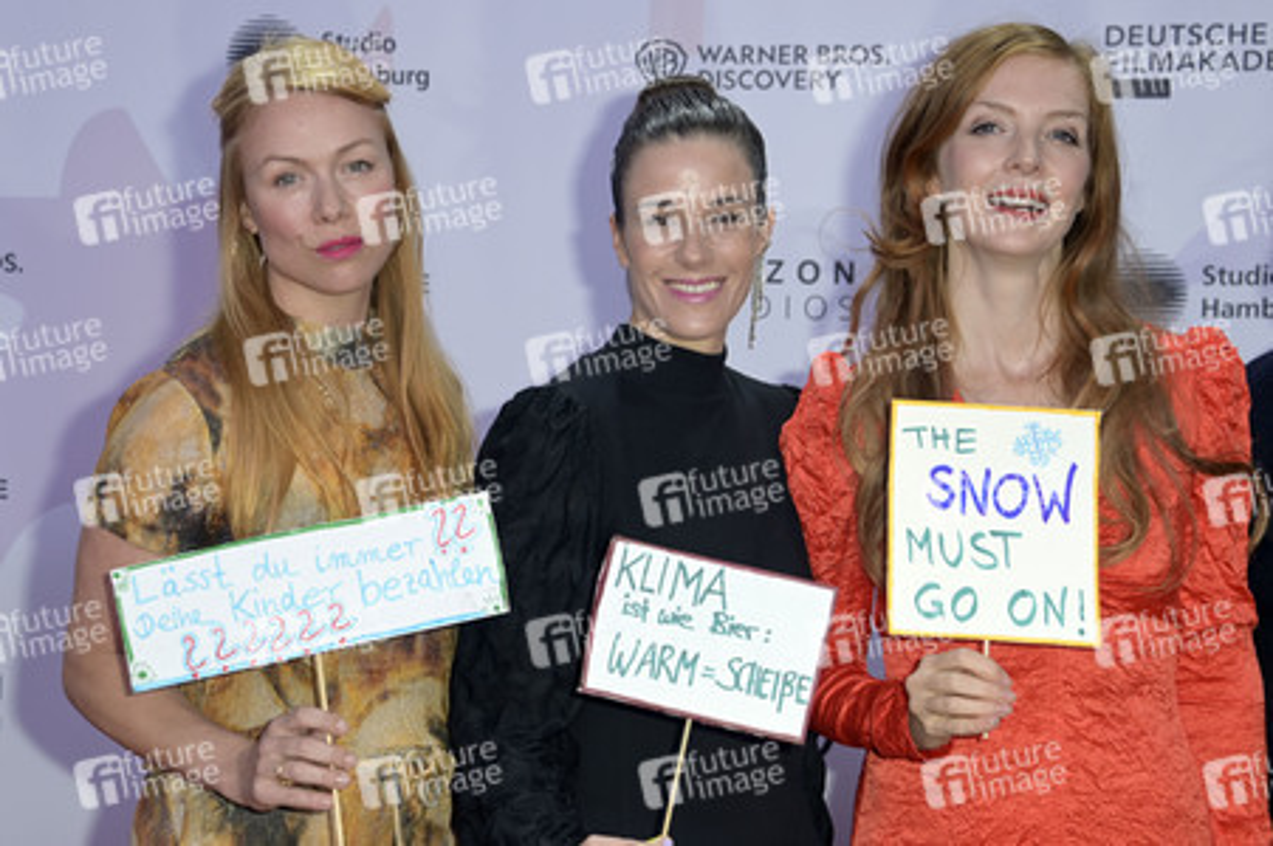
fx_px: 2544
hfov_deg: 28.1
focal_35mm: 72
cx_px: 636
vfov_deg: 18.9
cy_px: 423
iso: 400
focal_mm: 72
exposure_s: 1/250
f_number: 5.6
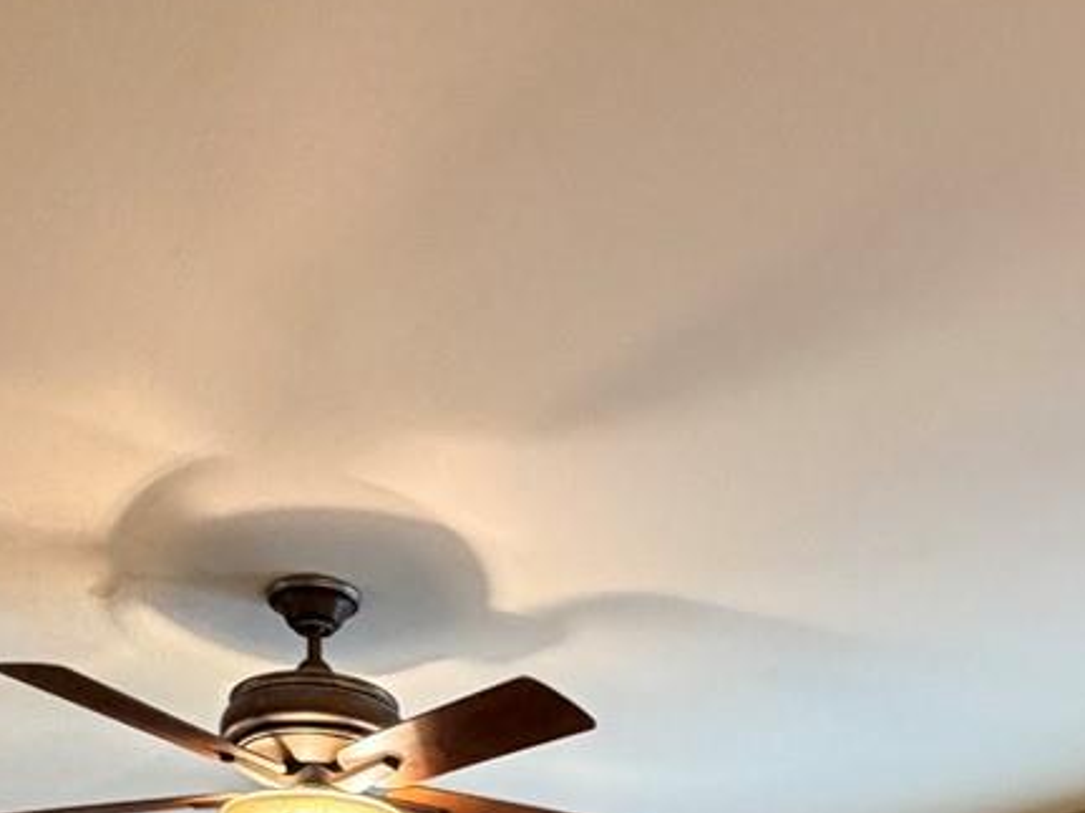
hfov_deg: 36.8
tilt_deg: -4.5
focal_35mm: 52
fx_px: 1629
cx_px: 576
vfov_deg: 21.3
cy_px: 1357
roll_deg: -1.2
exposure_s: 1/60
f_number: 2.2
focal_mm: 2.22
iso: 250
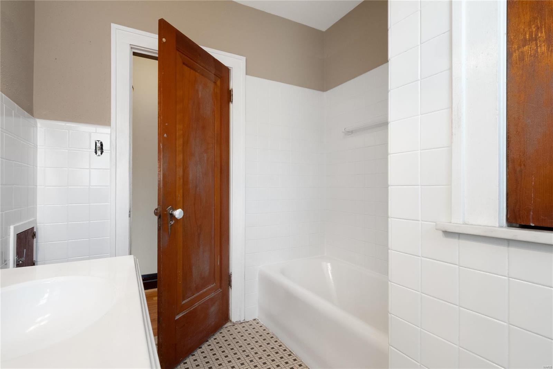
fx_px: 276
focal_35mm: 18
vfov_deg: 67.4
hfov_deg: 90.0
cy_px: 184
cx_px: 276
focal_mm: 9
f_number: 10
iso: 640
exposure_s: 1/3
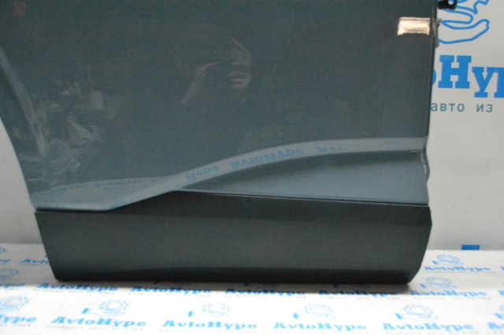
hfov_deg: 53.2
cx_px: 252
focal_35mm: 36
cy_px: 168
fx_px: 504
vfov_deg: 36.8
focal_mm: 24
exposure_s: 1/800
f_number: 4
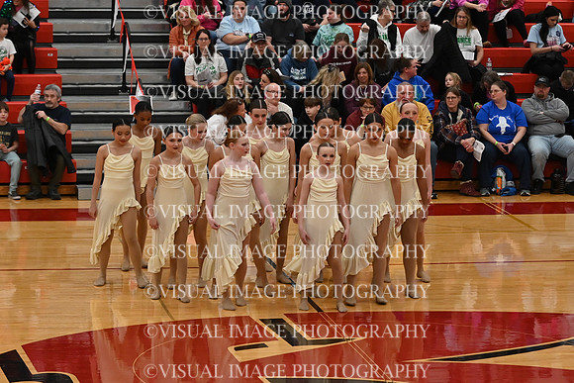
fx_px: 2392
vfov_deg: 9.2
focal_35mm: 150
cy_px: 192
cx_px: 287
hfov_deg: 13.7
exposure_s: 1/400
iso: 5000
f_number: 4
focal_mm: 100
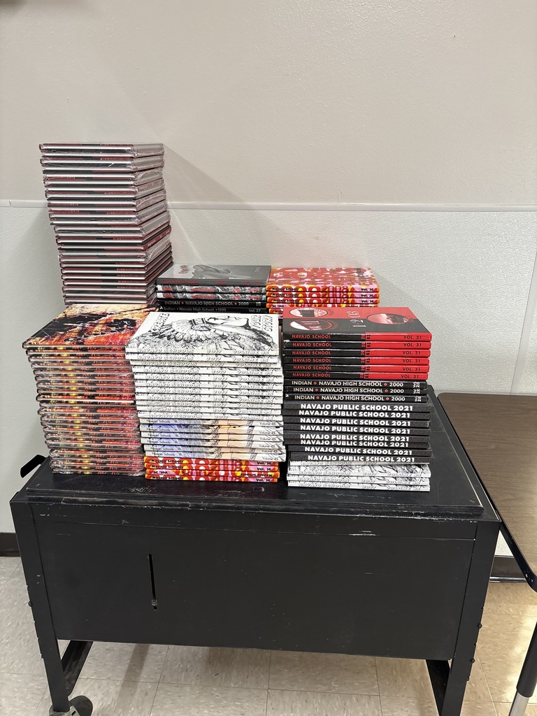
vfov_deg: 67.3
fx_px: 538
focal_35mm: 26
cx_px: 268
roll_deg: -1.1
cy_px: 358
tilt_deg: -21.8
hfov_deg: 53.1
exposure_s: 1/60
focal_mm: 5.96
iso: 125
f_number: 1.6
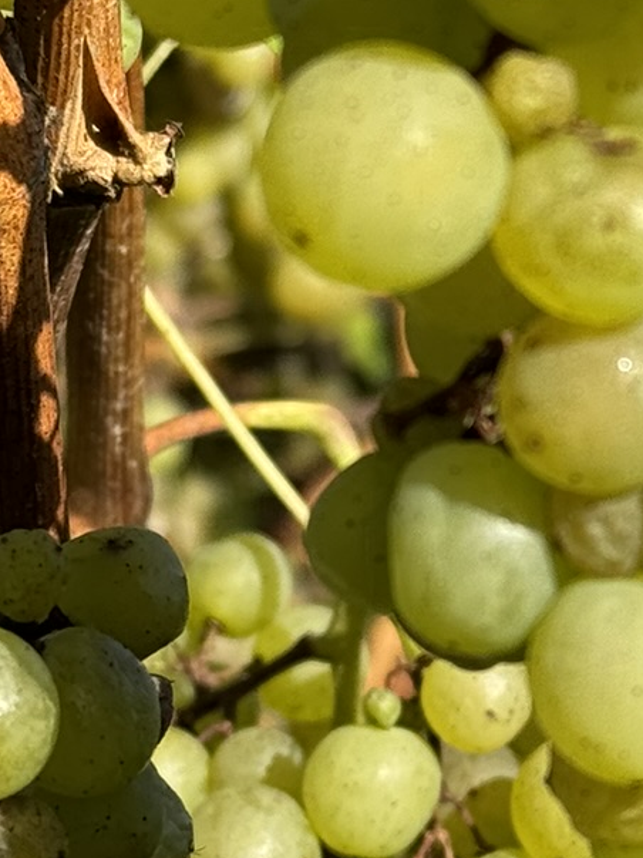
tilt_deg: -0.2
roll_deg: -2.3
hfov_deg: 9.1
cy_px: 354
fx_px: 4038
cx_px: 501
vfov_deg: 12.1
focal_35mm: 163
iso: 64
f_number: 1.78
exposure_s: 1/2331
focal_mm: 6.86
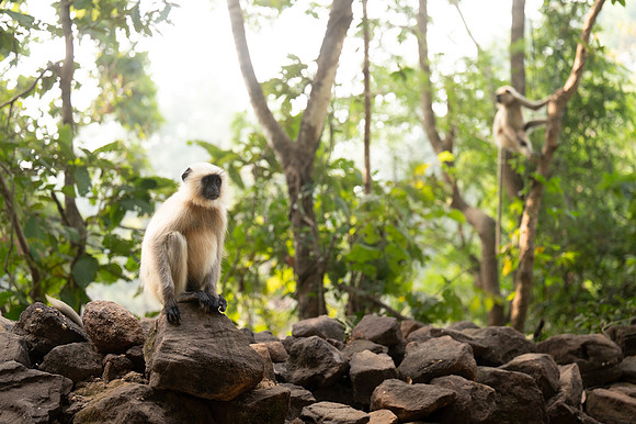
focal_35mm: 70
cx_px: 318
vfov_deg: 19.4
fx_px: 1236
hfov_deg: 28.9
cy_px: 212
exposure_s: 1/800
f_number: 2.8
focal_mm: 70
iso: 1000
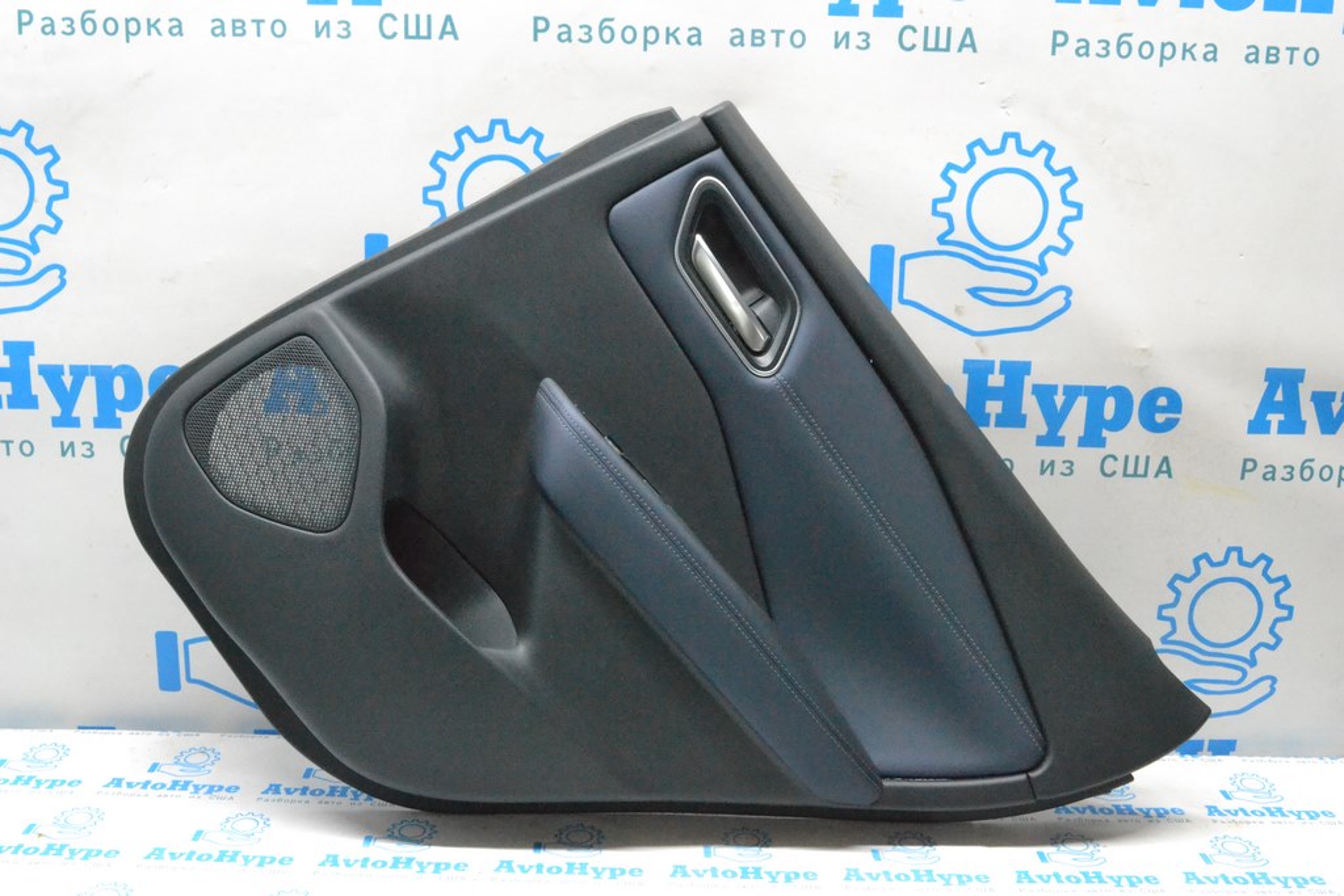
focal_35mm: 36
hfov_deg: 53.1
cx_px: 672
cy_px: 448
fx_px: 1344
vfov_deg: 36.9
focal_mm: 24
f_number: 13
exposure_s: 1/50
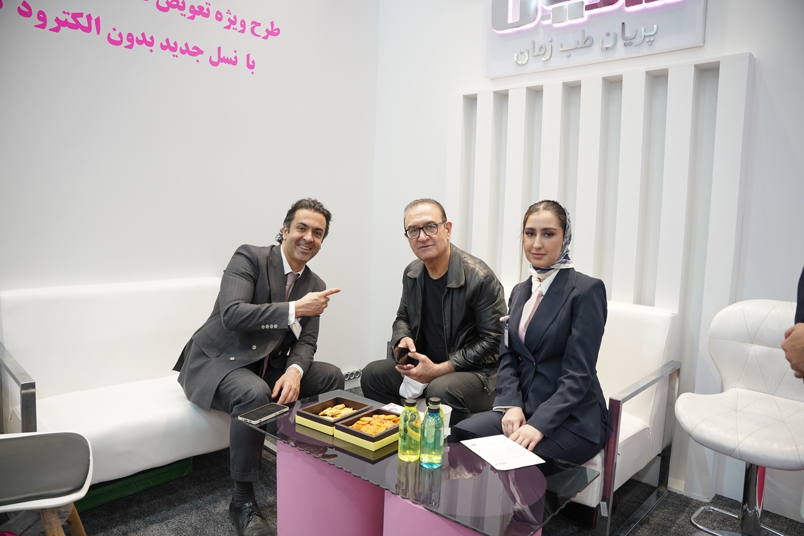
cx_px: 402
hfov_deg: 73.7
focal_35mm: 24
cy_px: 268
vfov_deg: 53.1
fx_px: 536
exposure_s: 1/160
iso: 1000
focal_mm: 24
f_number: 4
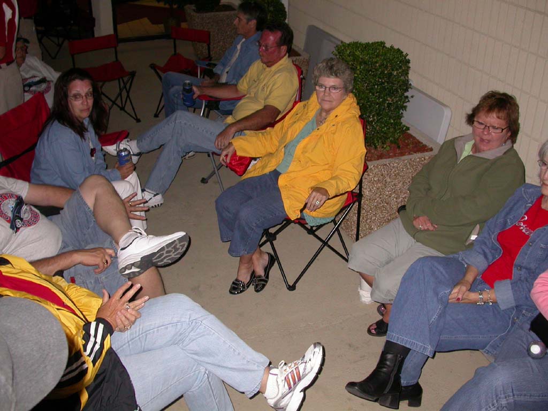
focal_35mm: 38
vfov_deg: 37.7
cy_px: 206
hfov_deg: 49.0
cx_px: 274
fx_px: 602
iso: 200
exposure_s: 1/60
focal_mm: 7.85
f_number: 2.6
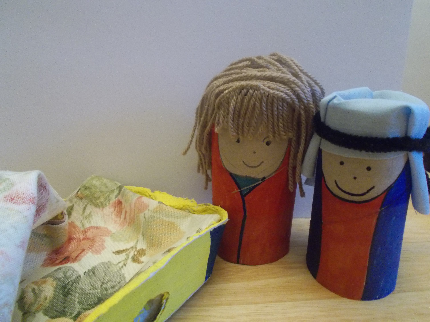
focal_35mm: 30
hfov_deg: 60.0
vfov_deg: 46.8
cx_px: 215
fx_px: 373
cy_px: 161
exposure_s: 1/8
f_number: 3.4
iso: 800
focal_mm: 5.3
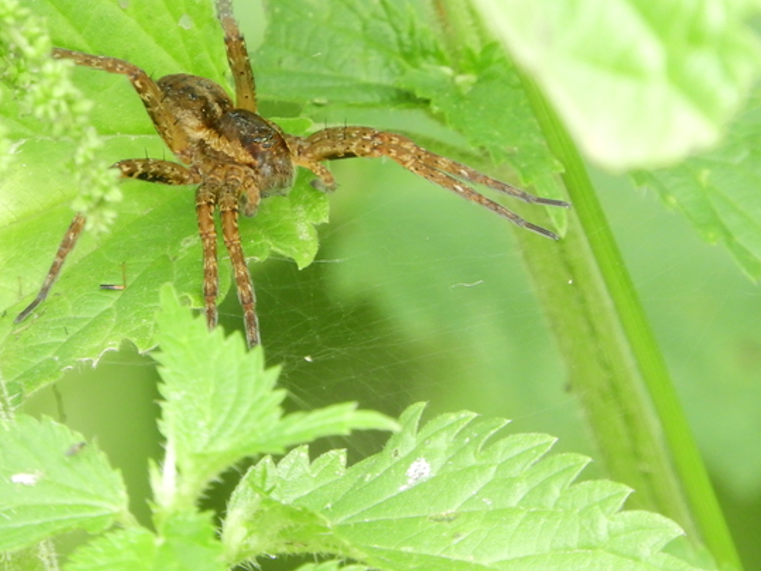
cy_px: 149
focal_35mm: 1581
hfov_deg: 1.3
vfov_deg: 0.9
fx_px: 34757
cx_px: 239
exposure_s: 1/80
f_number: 5.6
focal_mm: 179.2
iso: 400
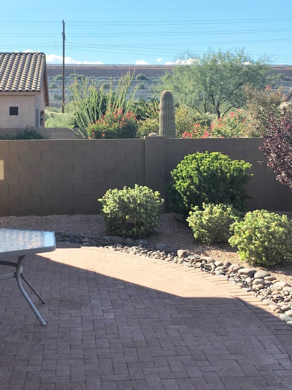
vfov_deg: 36.3
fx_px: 585
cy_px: 116
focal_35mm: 52
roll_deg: -0.1
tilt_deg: +2.2
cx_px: 123
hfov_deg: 28.0
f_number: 2.2
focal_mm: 4.15
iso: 25
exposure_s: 1/1166
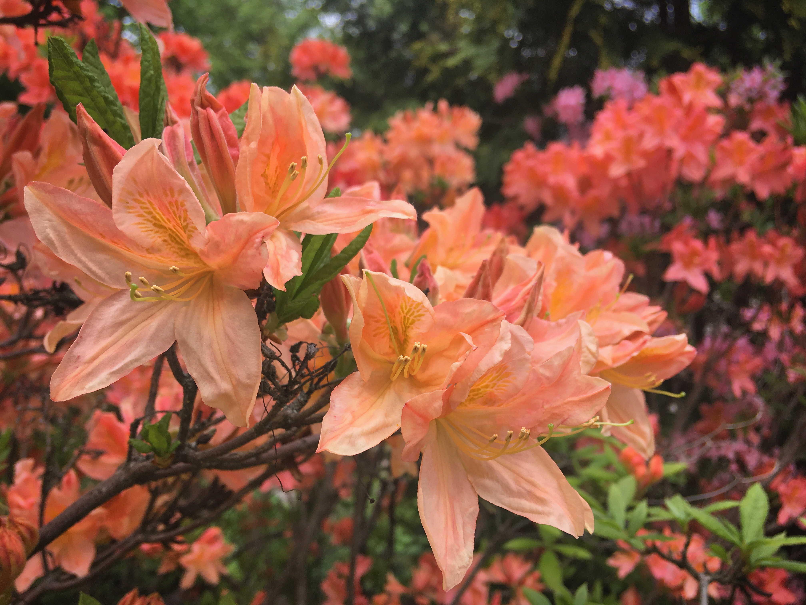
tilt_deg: -3.7
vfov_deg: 48.2
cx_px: 403
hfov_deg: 61.7
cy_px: 302
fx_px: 675
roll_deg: +1.5
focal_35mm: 29
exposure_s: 1/478
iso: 25
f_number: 2.2
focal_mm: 4.15
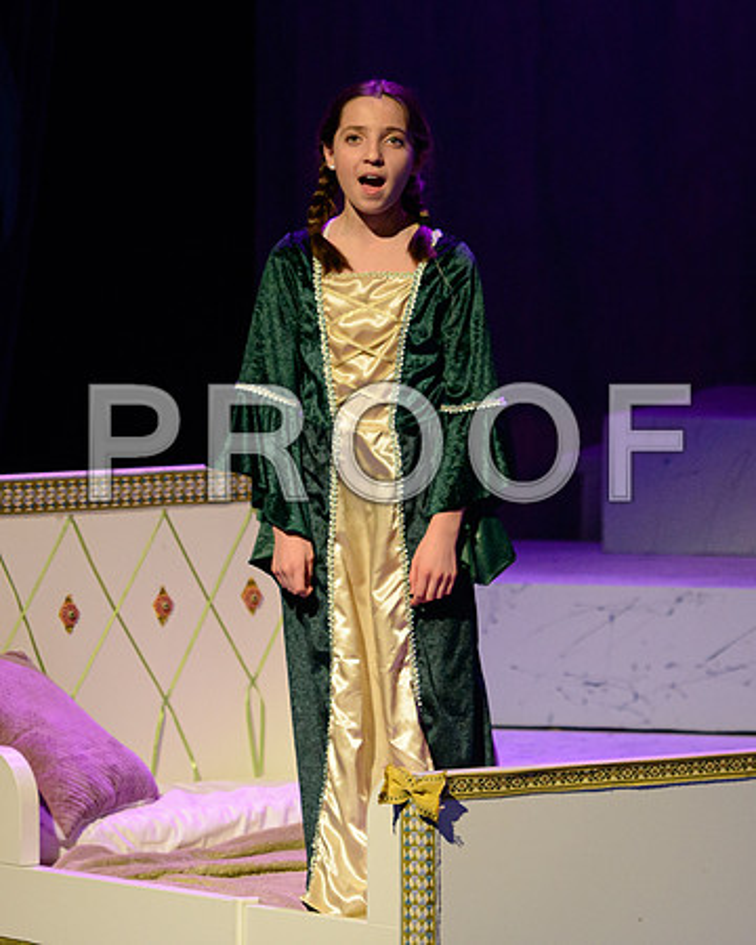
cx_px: 232
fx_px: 9152
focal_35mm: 327
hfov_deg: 4.7
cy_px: 131
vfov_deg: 5.9
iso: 1000
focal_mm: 135
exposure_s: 1/125
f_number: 3.5
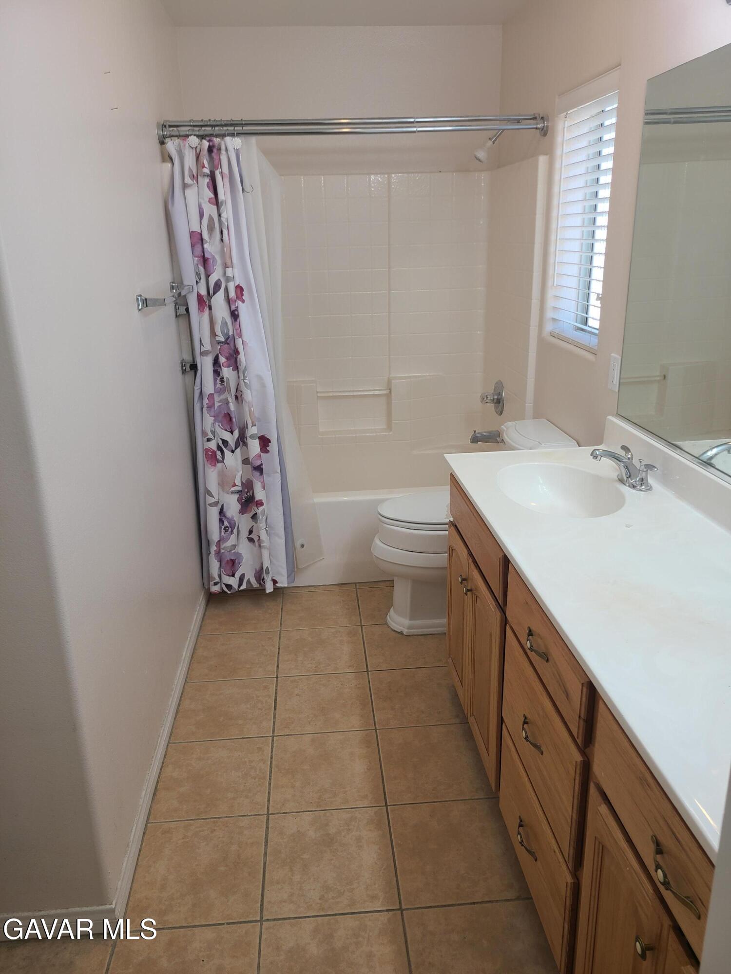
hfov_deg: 53.1
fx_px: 732
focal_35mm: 26
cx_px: 366
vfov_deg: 67.3
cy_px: 487
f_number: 1.8
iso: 40
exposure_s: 1/151
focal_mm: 5.4
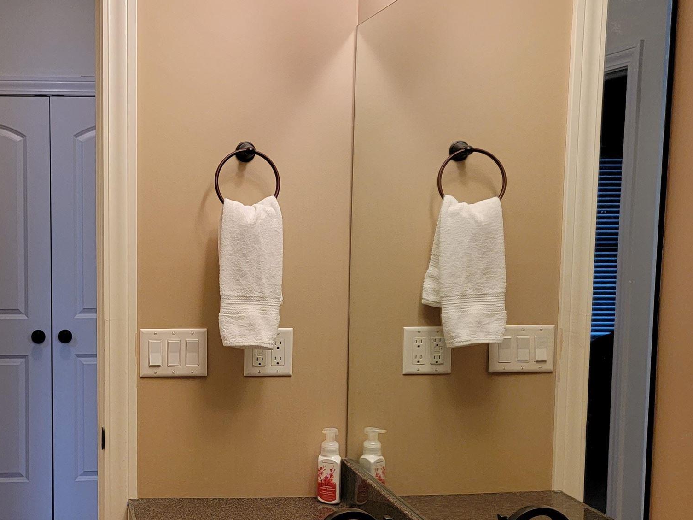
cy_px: 314
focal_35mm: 49
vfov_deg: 29.6
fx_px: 981
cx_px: 116
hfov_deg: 37.2
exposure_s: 1/120
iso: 250
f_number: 1.8
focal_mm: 6.7
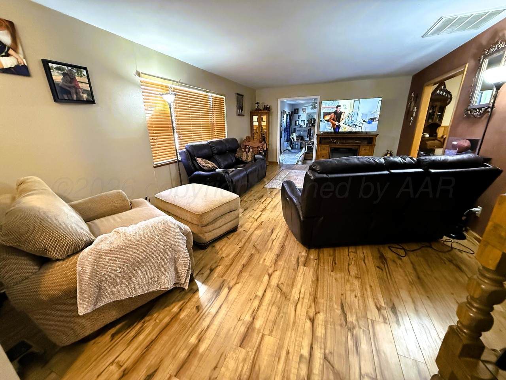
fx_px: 205
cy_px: 190
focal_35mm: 14
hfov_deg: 102.1
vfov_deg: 85.7
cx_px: 253
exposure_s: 1/40
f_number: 2.2
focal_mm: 2.22
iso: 1000
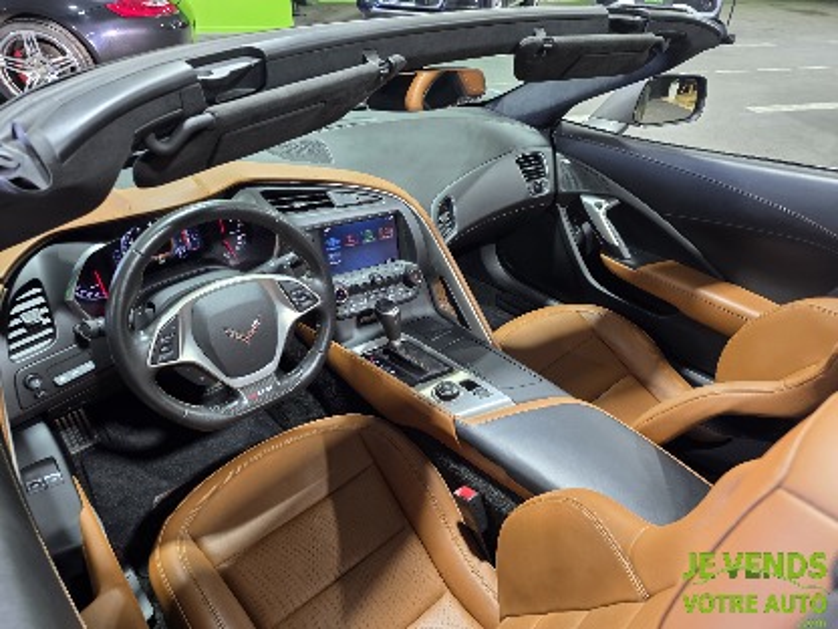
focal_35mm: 23
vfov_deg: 58.9
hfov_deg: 73.9
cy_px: 314
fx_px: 557
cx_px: 419
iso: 125
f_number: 1.7
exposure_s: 1/50
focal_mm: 6.25
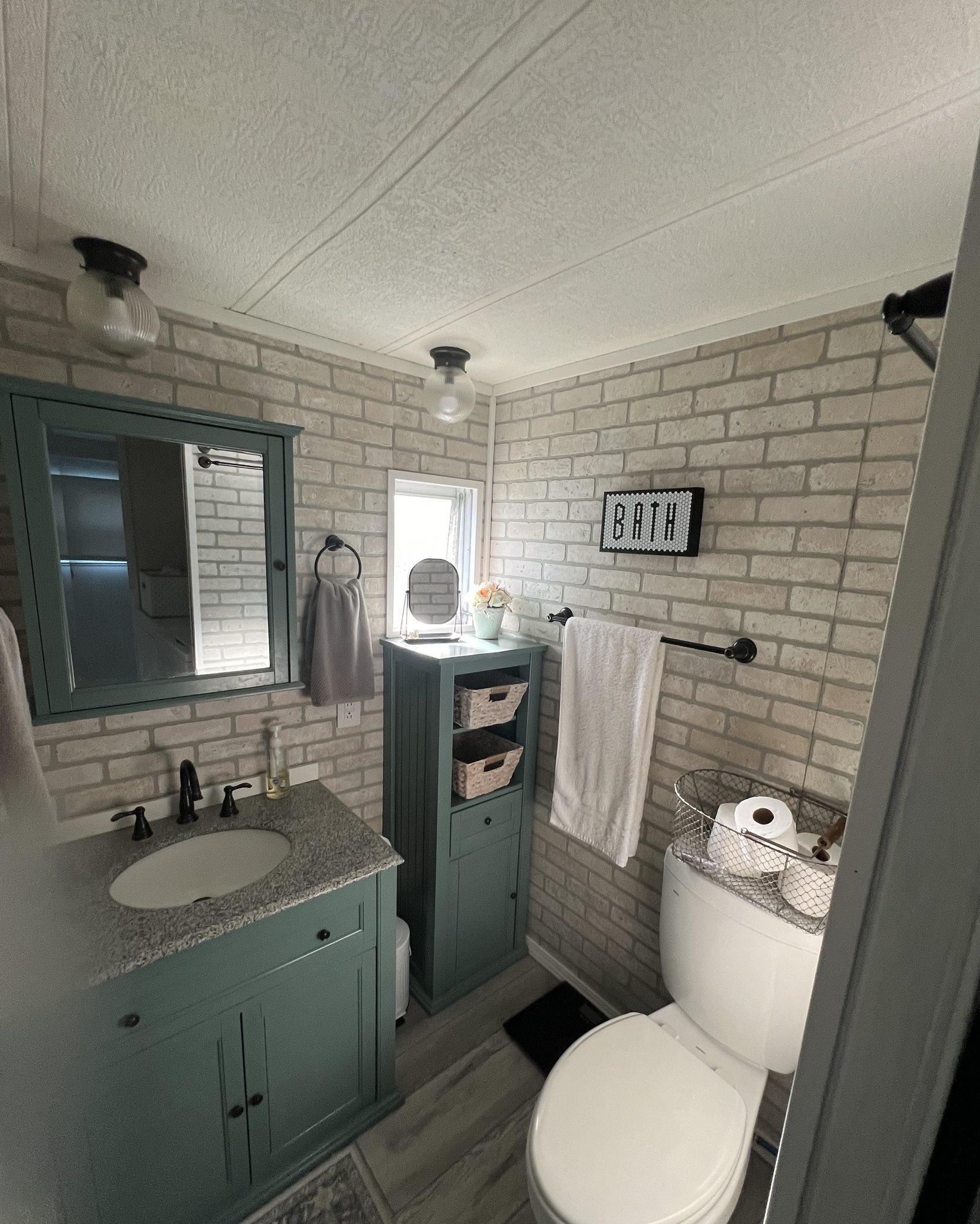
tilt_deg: -12.1
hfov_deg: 88.0
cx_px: 502
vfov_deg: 100.5
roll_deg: -2.2
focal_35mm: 14
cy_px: 657
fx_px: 507
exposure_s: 1/79
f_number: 1.8
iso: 250
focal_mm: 1.57
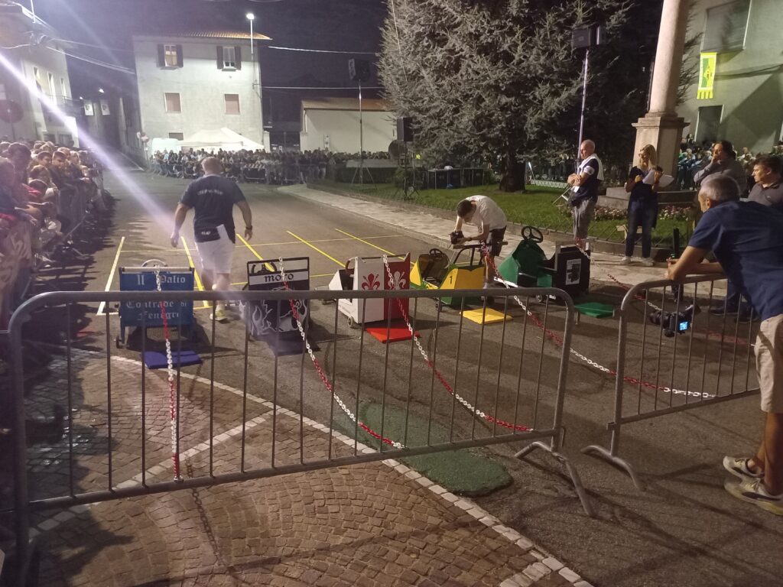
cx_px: 392
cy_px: 294
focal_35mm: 25
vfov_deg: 54.9
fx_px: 565
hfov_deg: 69.4
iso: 1250
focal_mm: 4.6
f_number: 1.8
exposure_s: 1/20
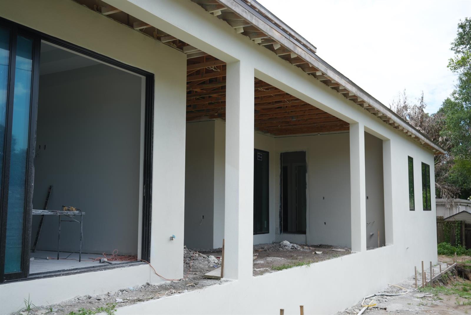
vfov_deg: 36.0
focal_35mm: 37
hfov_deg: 51.9
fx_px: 484
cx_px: 236
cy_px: 158
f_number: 4.5
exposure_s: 1/320
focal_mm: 37
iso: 100
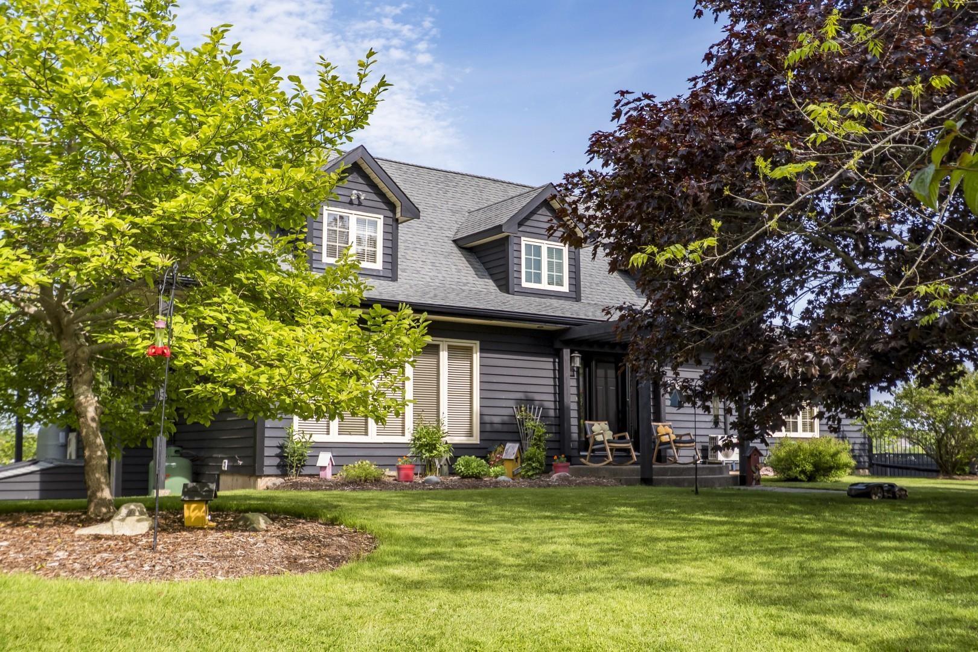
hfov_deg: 53.1
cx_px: 489
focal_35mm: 36
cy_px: 326
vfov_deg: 36.9
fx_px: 978
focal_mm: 24
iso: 400
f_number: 5.6
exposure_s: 1/1000
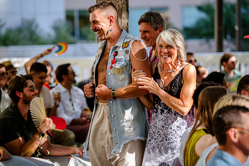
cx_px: 124
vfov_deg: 10.2
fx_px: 934
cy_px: 83
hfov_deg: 15.2
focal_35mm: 135
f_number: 3.2
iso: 400
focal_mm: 135
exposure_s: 1/640
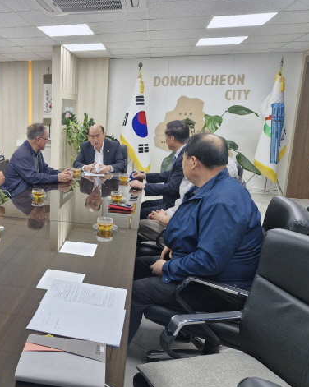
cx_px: 48
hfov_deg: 44.1
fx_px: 355
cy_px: 195
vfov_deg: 57.2
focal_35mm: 31
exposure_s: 1/120
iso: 64
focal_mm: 5.54
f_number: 1.8
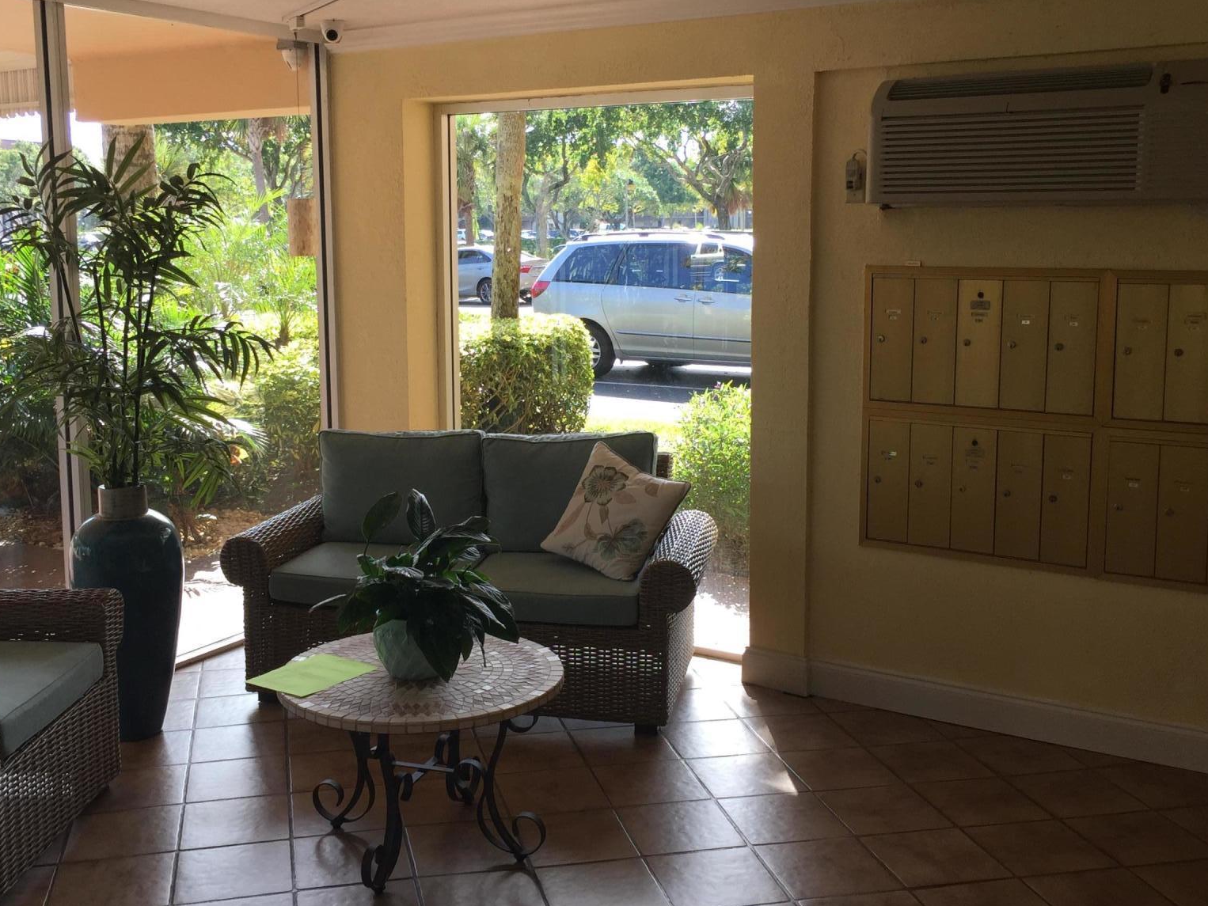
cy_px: 401
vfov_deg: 37.7
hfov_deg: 48.9
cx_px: 541
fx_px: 1326
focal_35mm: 38
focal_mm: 4.15
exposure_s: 1/199
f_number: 2.2
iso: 32
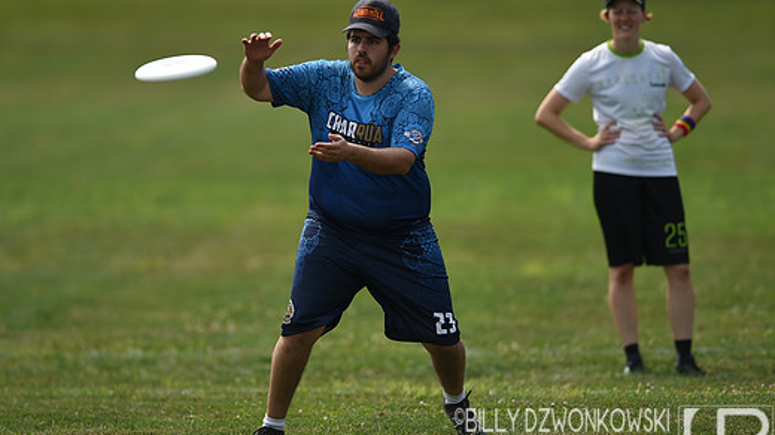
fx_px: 9593
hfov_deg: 4.6
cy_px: 194
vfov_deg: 2.6
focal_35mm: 467
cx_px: 359
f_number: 4
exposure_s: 1/1600
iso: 100
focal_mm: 400
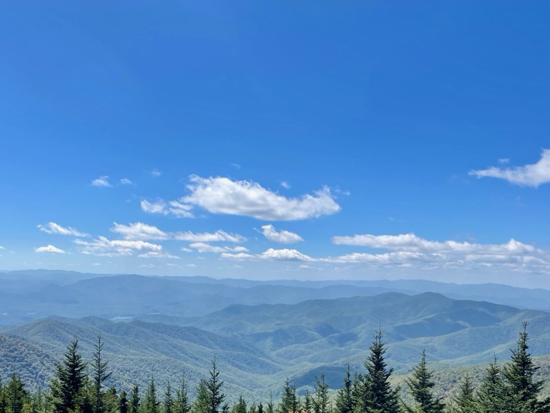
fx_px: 588
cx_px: 214
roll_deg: -1.7
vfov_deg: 38.3
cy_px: 269
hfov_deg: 49.8
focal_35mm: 37
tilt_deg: -0.3
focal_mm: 4.2
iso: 32
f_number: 1.6
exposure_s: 1/5291
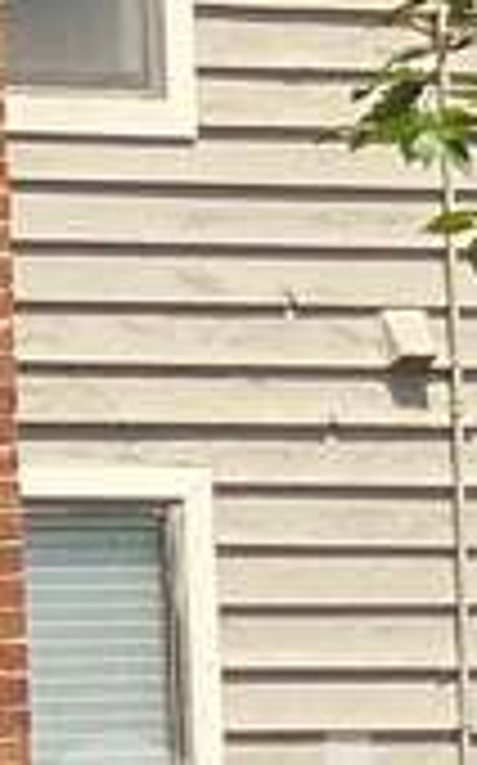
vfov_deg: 5.0
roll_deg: -0.8
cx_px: -2344
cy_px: -868
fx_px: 8667
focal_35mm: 416
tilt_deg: +7.5
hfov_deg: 2.9
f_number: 2
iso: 20
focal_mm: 6
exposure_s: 1/666
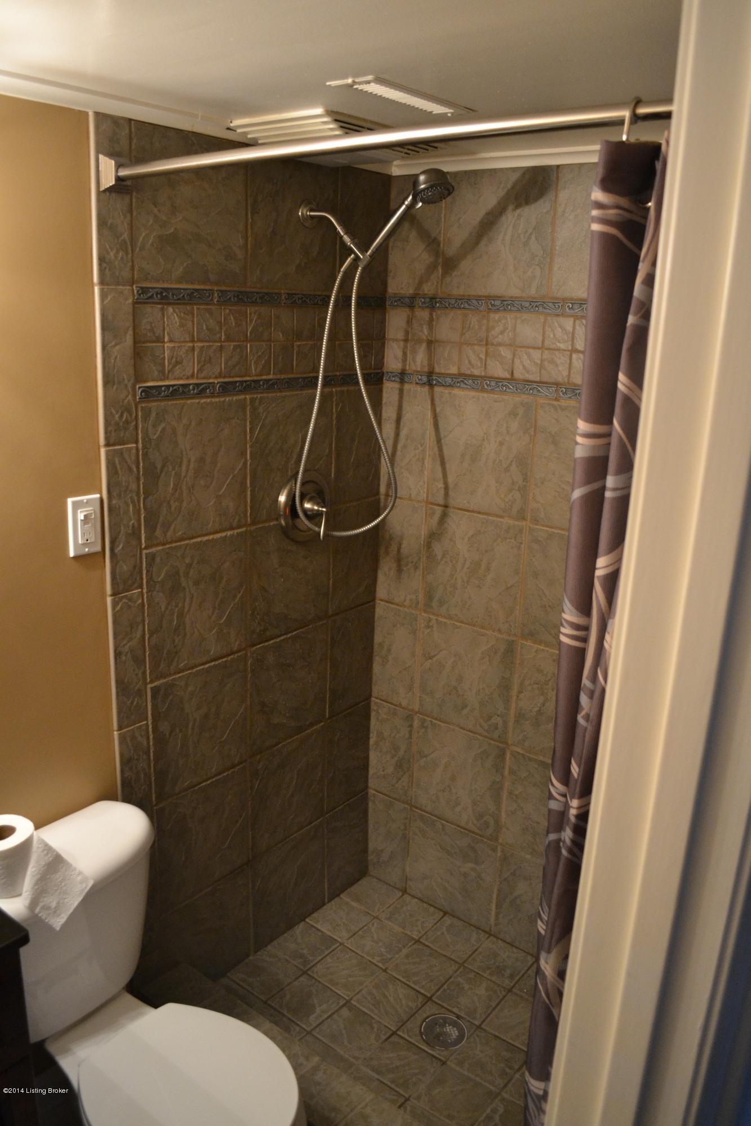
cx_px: 376
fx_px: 845
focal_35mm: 27
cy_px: 563
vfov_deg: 67.4
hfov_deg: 47.9
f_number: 3.5
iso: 1800
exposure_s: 1/60
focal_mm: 18
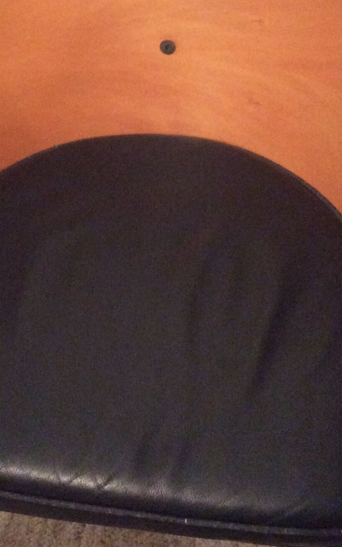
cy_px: 190
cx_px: 132
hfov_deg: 21.2
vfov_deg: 33.2
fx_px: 910
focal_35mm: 61
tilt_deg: -49.5
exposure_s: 1/17
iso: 500
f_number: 2.4
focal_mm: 3.3
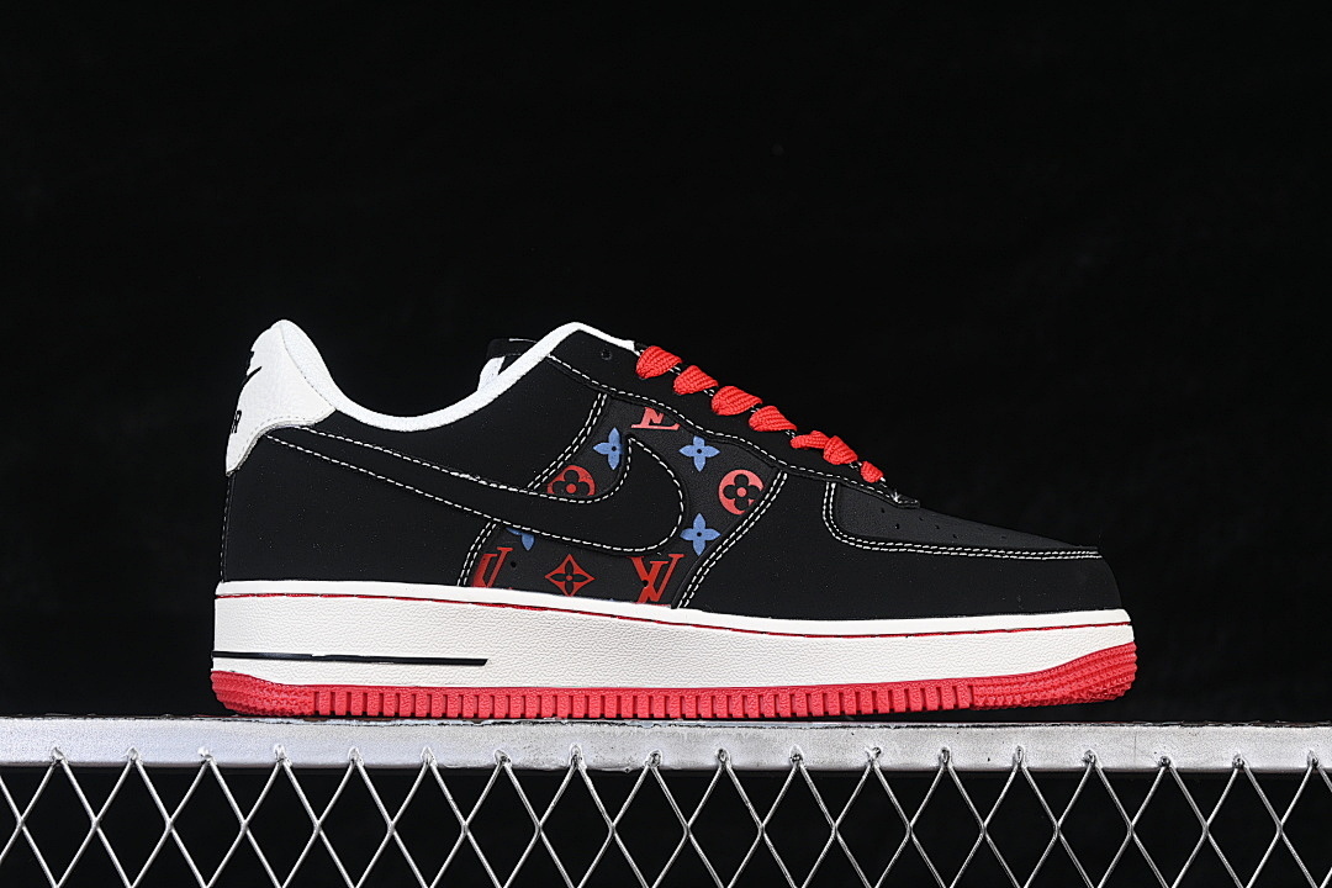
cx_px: 666
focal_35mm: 75
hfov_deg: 27.0
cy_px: 444
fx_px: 2775
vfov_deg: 18.2
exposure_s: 1/60
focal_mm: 50
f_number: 6.3
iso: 160
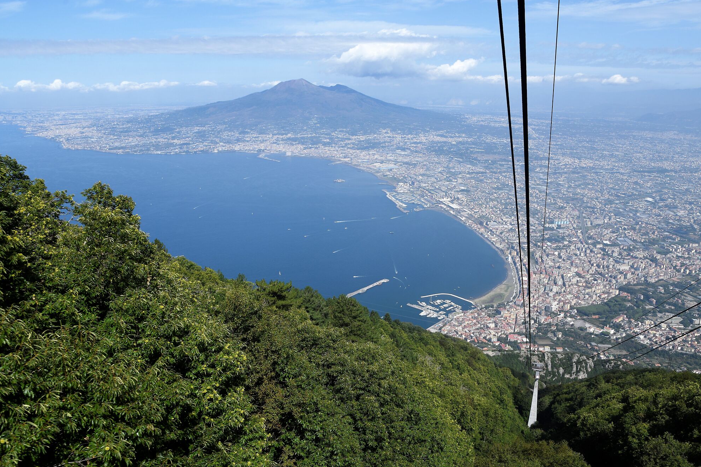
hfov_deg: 63.6
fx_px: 565
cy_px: 259
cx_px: 376
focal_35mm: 29
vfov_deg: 44.9
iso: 100
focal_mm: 24
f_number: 10
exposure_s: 1/250
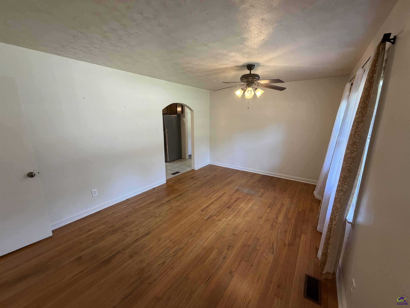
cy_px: 154
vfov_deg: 85.7
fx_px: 166
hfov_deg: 102.1
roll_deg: +0.2
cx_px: 205
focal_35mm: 14
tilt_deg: -11.7
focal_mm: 2.22
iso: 250
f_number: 2.2
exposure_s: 1/120
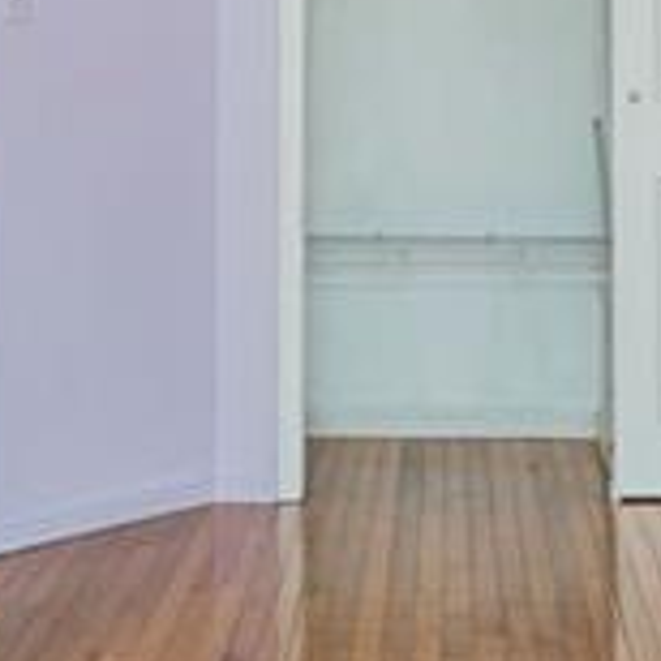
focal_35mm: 96
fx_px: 2074
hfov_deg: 18.1
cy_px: -47
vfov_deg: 17.5
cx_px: 348
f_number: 5
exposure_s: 1/50
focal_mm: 17
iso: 100
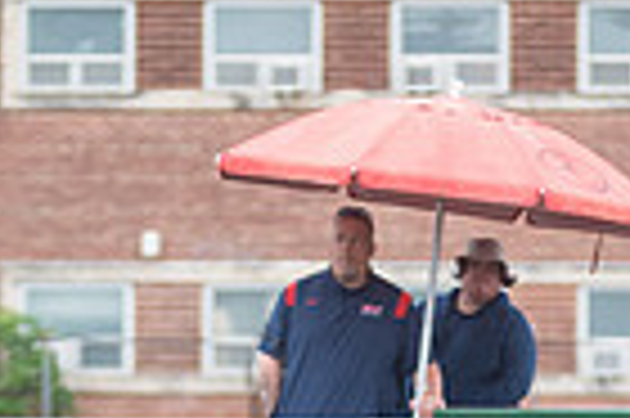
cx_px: 261
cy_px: 834
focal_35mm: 767
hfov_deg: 2.7
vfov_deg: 1.8
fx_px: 13407
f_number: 3.5
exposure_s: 1/2000
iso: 800
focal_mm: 185
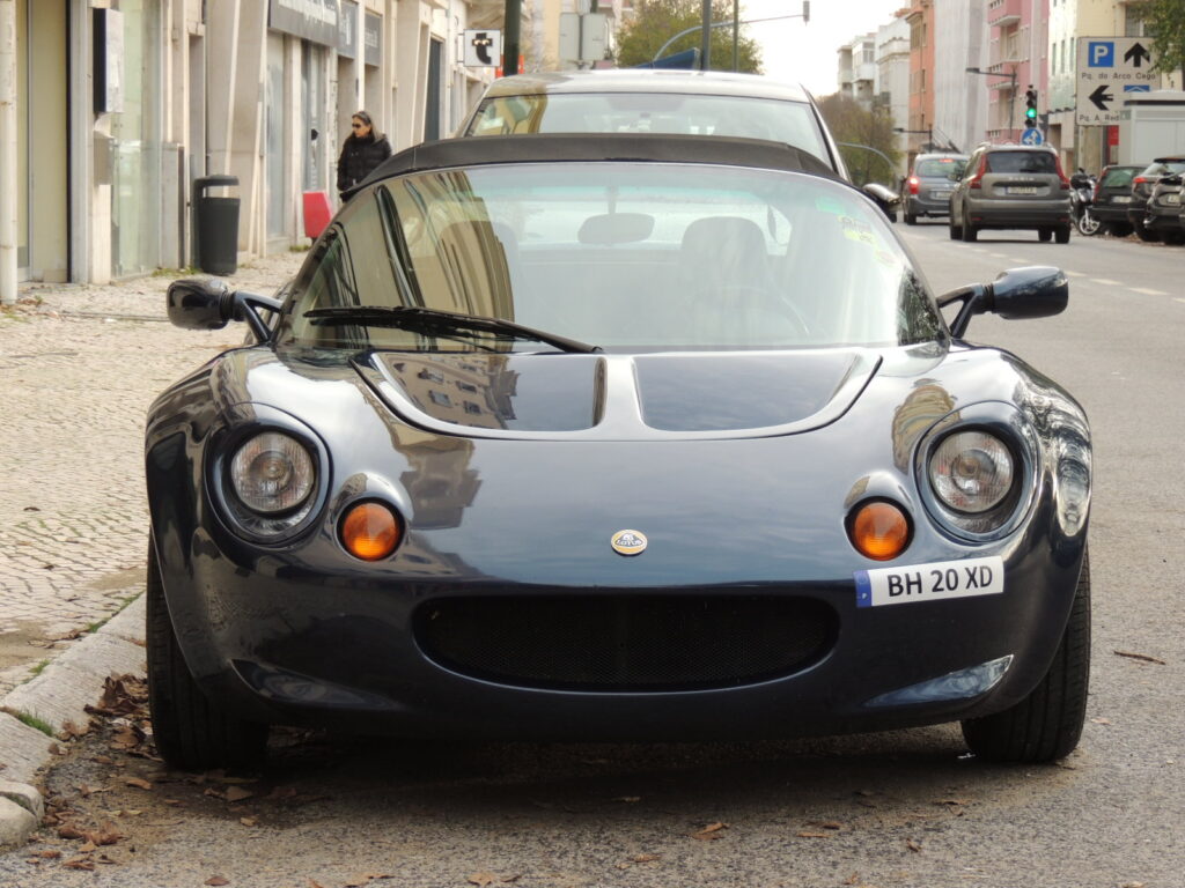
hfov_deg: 19.6
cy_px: 444
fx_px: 3423
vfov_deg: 14.8
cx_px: 592
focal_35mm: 100
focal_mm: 17.8
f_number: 4.1
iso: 180
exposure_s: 1/100
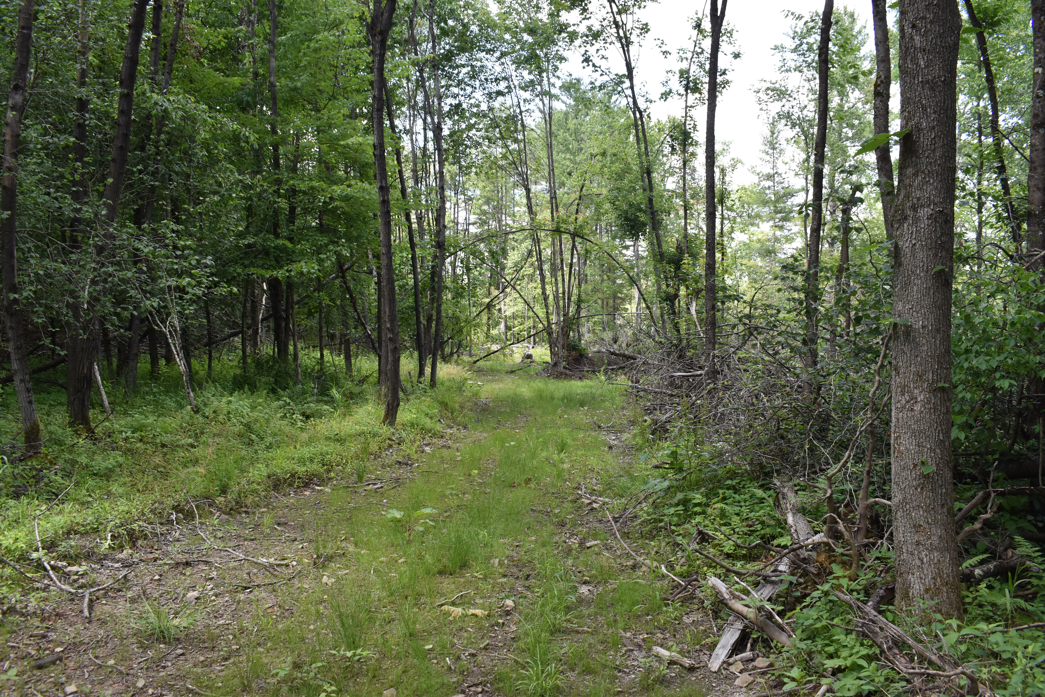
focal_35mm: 32
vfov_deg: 41.7
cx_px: 522
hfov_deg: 59.5
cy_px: 348
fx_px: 915
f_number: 7.1
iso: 400
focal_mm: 21
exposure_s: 1/200
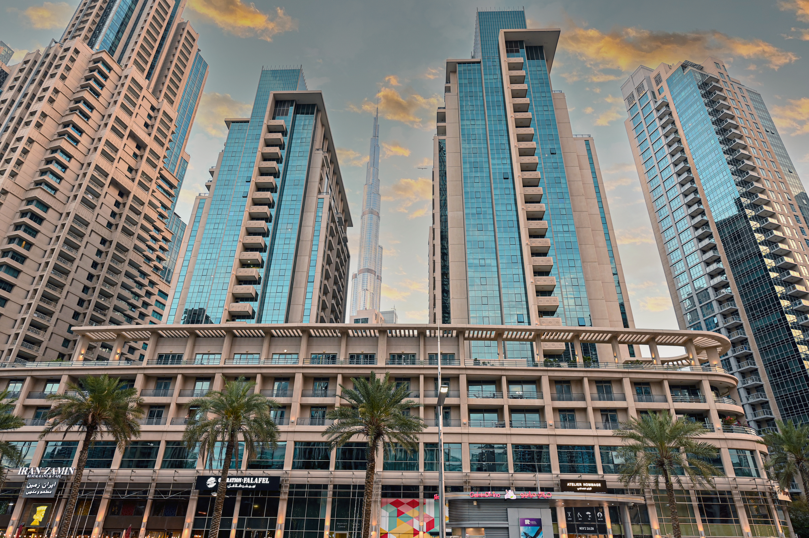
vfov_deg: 57.2
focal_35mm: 22
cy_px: 269
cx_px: 404
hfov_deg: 78.6
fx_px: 494
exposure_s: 1/100
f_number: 4
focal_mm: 22
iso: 640
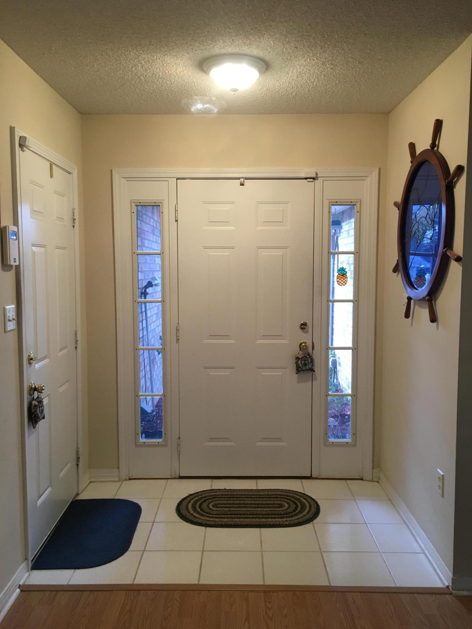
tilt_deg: -5.0
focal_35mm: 29
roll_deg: -0.2
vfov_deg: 61.7
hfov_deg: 48.2
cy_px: 314
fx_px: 527
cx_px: 236
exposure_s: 1/30
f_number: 2.2
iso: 80
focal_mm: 4.15
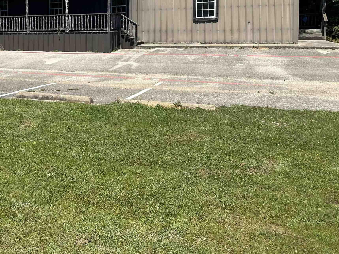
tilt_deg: -3.2
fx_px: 421
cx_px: 41
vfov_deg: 32.8
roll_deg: +2.4
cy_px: 55
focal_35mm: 43
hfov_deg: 40.8
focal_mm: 6.86
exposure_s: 1/5525
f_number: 1.78
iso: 80
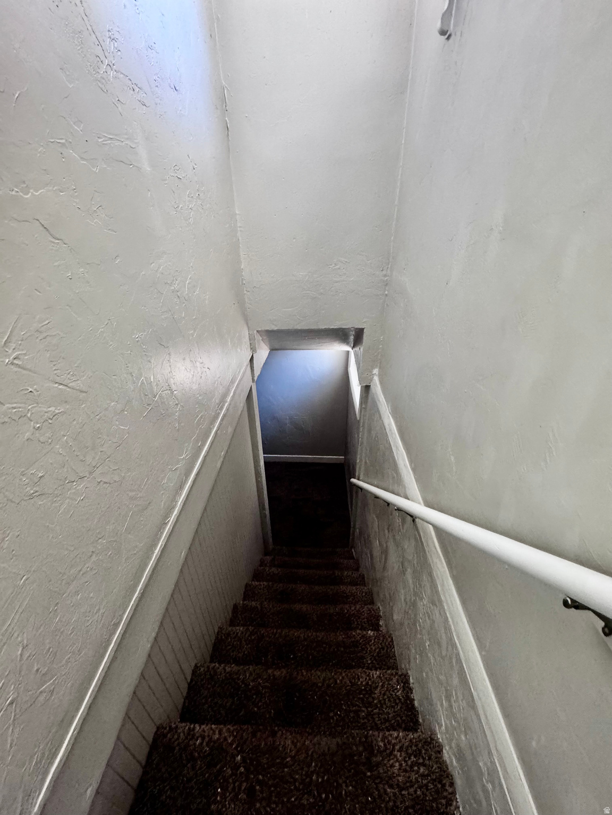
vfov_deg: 102.1
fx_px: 330
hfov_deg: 85.7
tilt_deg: -29.5
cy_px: 408
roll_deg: +2.1
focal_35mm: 14
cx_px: 306
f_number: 2.2
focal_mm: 2.22
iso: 320
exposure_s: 1/60
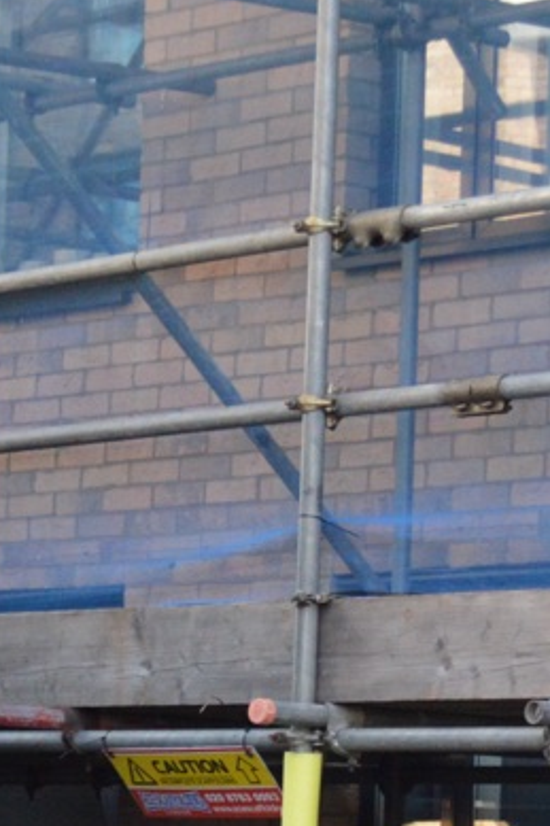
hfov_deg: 7.3
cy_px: 960
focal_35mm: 185
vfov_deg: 10.9
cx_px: -227
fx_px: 4243
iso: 1250
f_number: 4.5
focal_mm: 30
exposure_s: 1/500
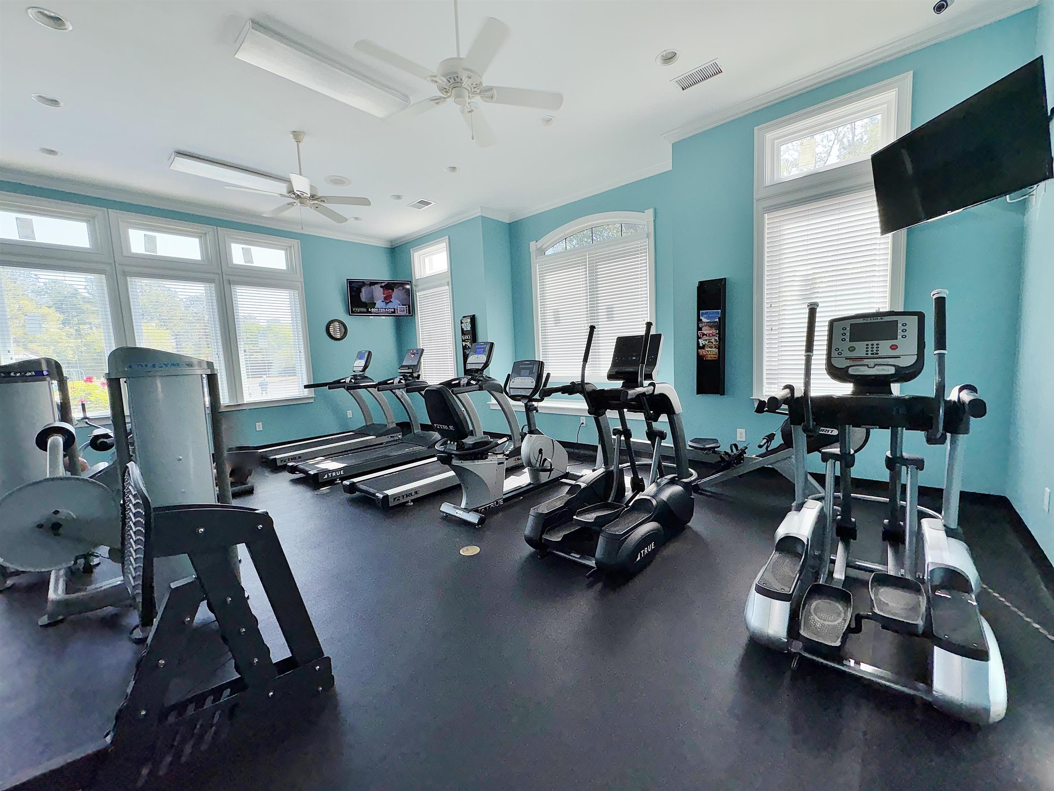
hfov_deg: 102.1
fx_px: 426
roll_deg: +2.8
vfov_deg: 85.7
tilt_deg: -5.1
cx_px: 527
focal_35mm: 14
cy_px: 396
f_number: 2.2
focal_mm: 2.22
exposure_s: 1/180
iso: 32
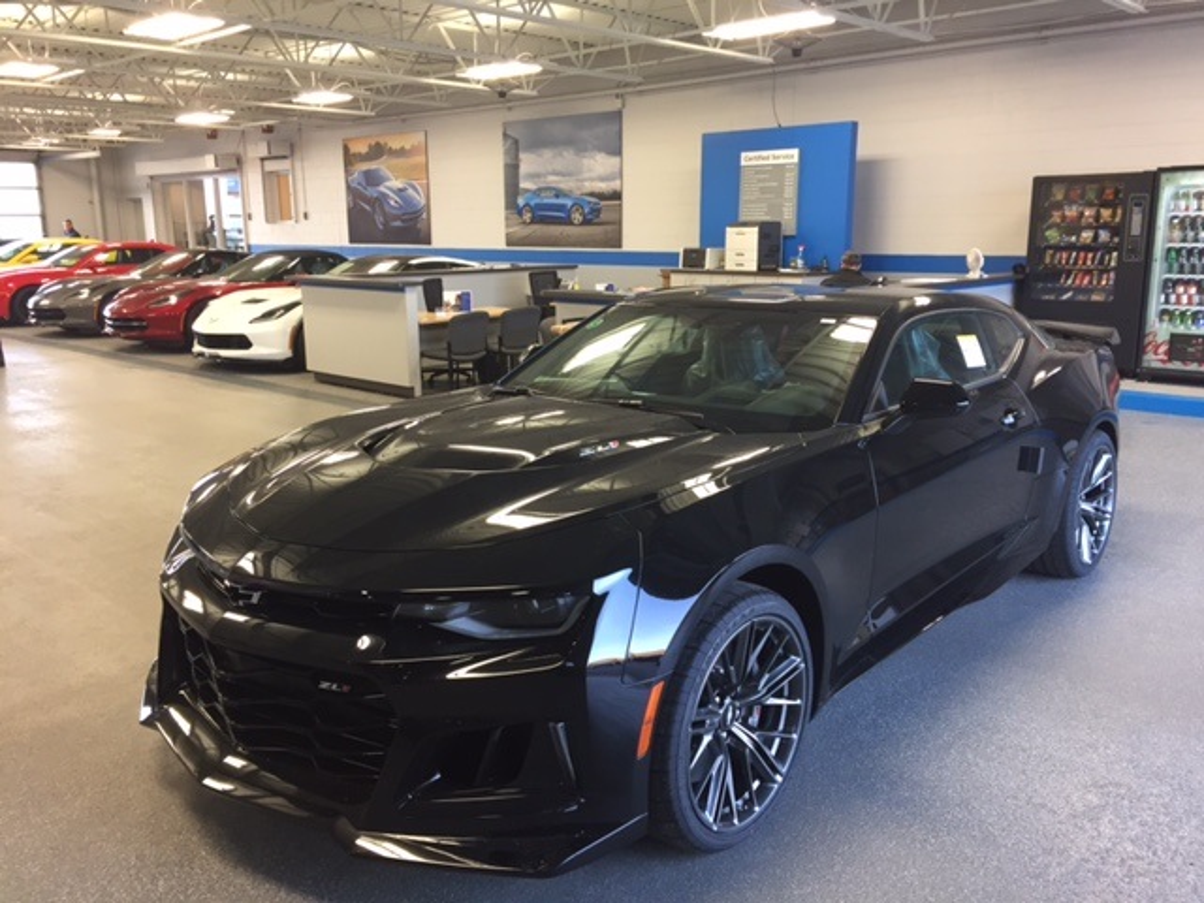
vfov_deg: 48.2
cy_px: 452
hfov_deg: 61.7
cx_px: 602
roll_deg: -0.1
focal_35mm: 29
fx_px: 1009
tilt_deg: -12.5
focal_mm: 4.15
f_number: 2.2
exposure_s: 1/30
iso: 40
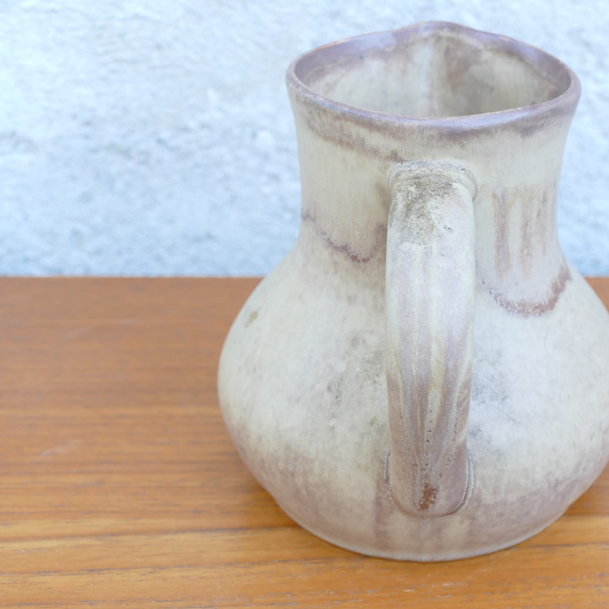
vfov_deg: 26.9
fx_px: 1274
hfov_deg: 26.6
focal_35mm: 64
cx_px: 445
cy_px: 305
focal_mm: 18.17
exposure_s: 1/80
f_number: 3.3
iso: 320
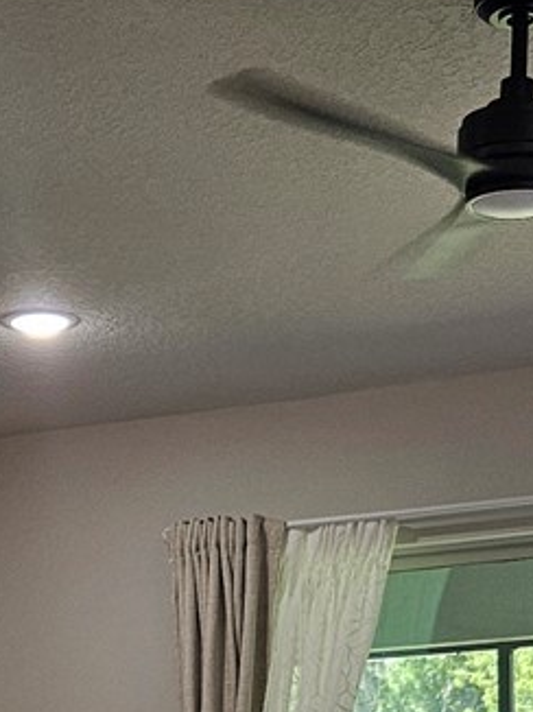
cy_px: 963
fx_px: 2323
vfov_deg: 16.4
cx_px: 162
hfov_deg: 13.1
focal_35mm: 113
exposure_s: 1/120
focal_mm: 5.4
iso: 125
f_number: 1.8
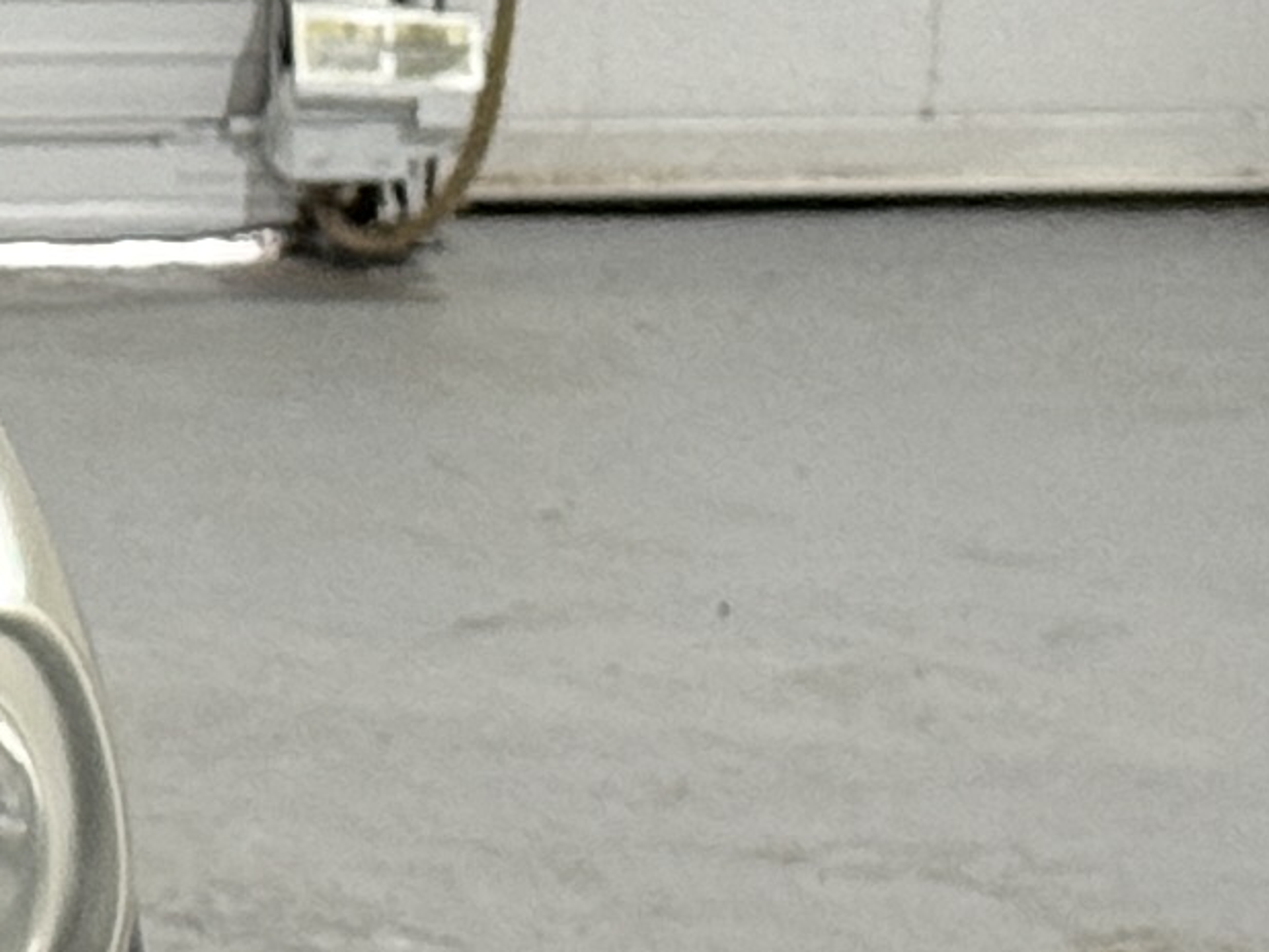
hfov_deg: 6.0
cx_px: -2201
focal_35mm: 313
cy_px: 490
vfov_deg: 4.8
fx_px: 11479
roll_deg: +0.3
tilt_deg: -12.4
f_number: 1.78
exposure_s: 1/60
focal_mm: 6.76
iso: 250
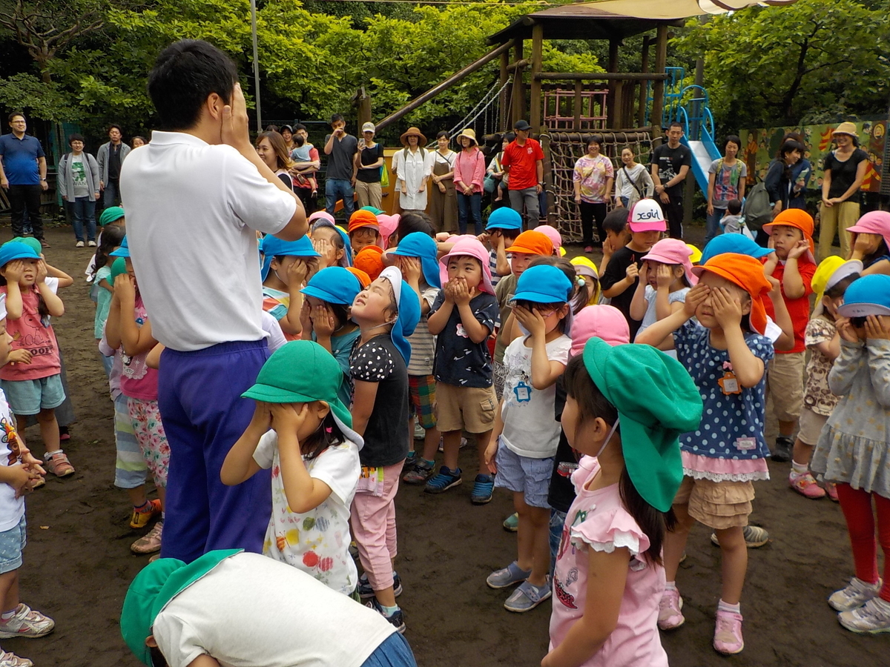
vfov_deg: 46.8
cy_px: 334
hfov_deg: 60.0
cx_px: 445
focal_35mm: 30
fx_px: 771
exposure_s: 1/320
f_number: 3.3
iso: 125
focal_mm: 4.1
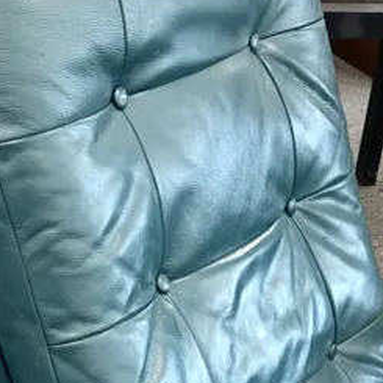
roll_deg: -11.3
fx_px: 1202
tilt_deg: -35.0
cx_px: 272
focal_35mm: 96
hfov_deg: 18.0
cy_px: 467
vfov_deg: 17.2
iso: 125
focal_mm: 4.25
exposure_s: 1/50
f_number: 1.8
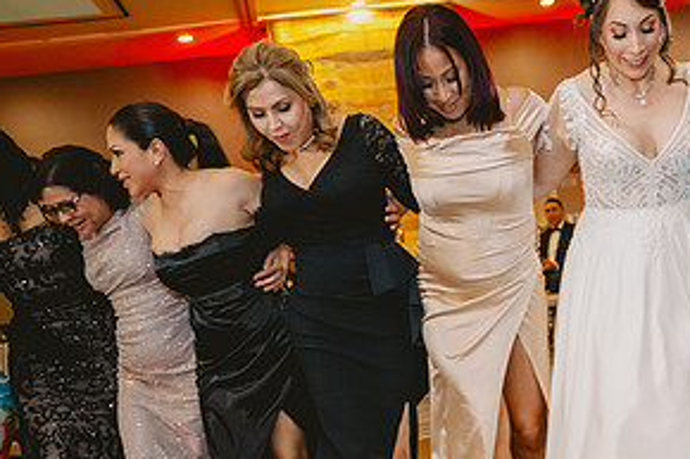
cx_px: 576
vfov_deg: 27.4
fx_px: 919
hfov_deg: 39.1
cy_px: 375
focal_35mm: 48
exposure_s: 1/125
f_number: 2.8
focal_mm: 24
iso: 2500
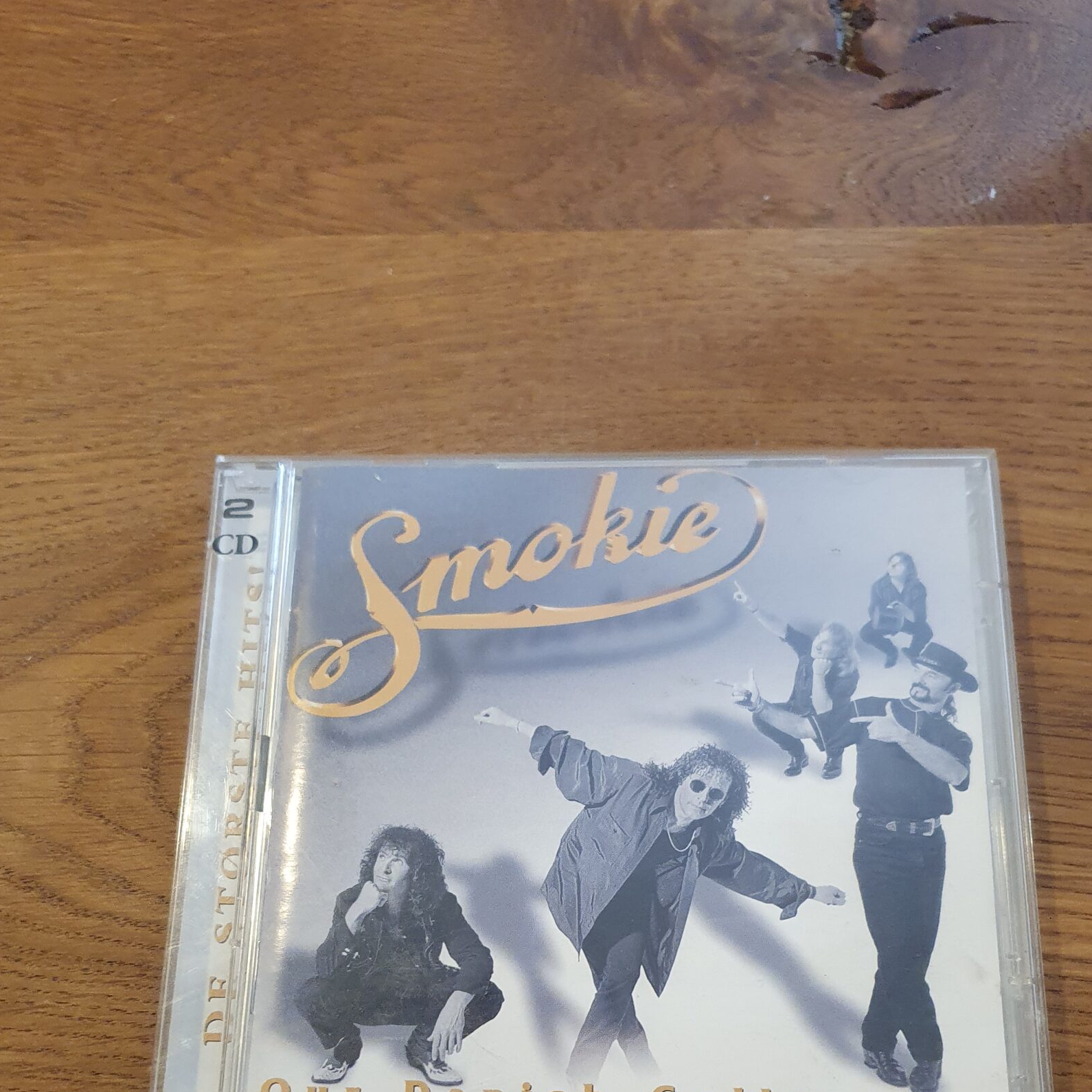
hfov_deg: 44.9
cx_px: 553
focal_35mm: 37
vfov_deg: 42.9
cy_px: 869
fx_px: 1321
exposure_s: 1/50
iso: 320
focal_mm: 4.32
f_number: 1.5
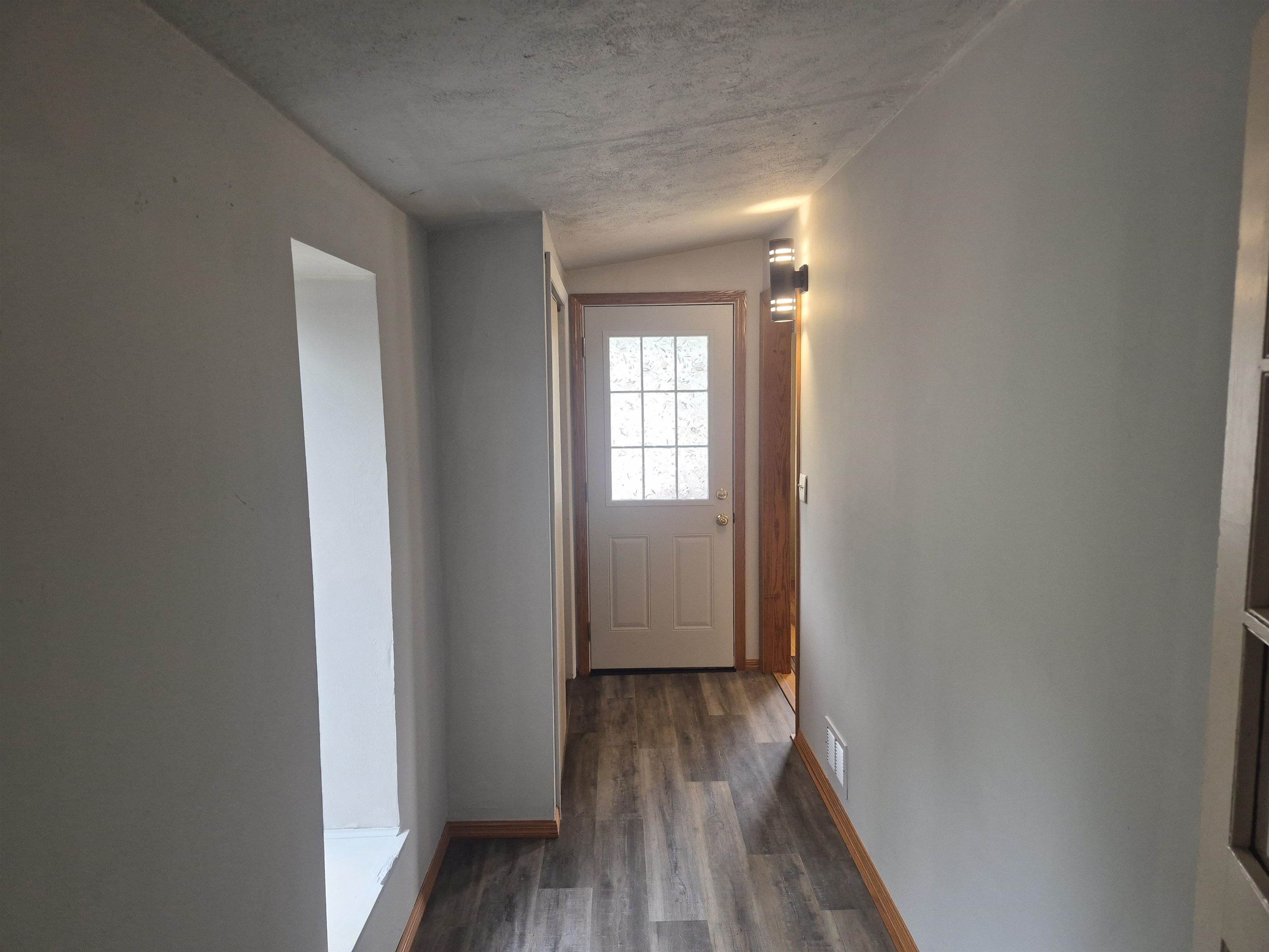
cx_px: 634
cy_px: 476
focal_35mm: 23
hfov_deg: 73.9
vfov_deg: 58.9
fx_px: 843
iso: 250
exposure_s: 1/120
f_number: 1.8
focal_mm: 5.4
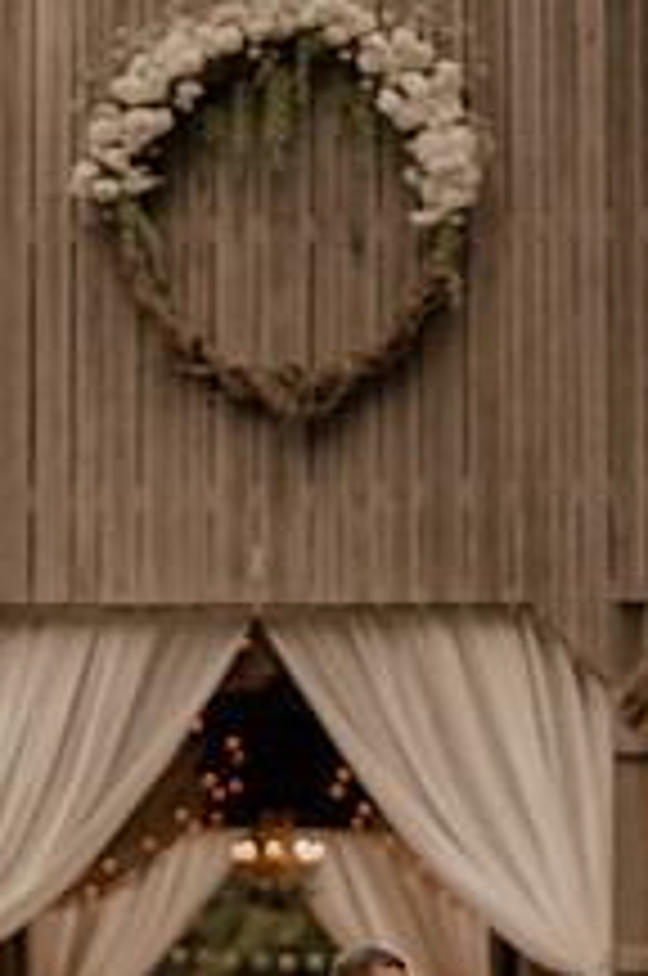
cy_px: 1003
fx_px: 4767
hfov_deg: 7.8
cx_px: 448
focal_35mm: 176
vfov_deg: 11.6
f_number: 1.4
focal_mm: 85
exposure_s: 1/2500
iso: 250
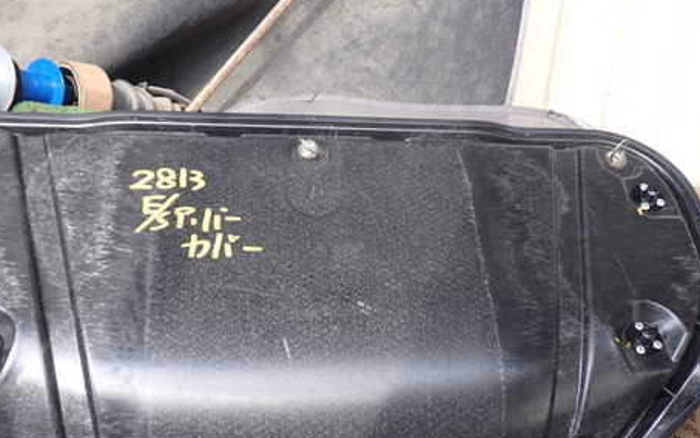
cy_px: 250
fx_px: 801
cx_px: 296
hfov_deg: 47.0
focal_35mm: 42
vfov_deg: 30.5
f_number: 2.3
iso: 100
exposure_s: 1/60
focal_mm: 5.4
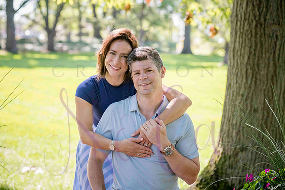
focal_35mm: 100
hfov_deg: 20.4
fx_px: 792
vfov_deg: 13.7
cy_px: 95
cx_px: 142
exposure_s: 1/320
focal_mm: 100
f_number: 4.5
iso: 400
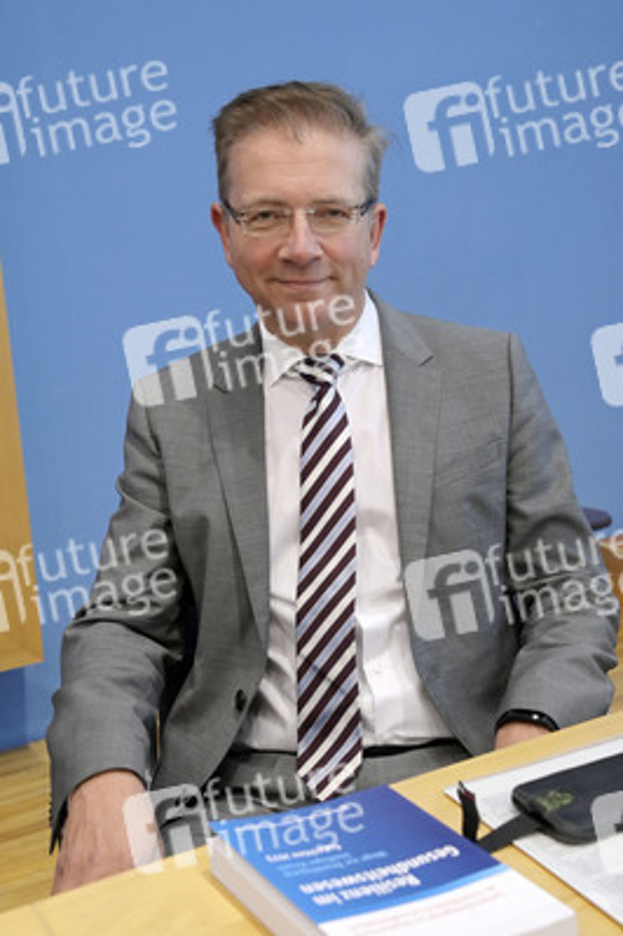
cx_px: 312
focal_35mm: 44
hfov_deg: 30.5
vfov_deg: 44.5
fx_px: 1144
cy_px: 468
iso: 3200
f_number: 5.6
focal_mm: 44
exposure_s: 1/500
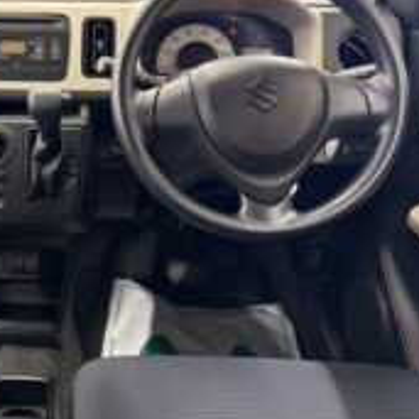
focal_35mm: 47
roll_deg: +0.0
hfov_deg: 34.0
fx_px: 644
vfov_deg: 35.7
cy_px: 143
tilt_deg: -18.0
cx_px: 39
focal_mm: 5.96
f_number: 1.6
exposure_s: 1/50
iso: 400
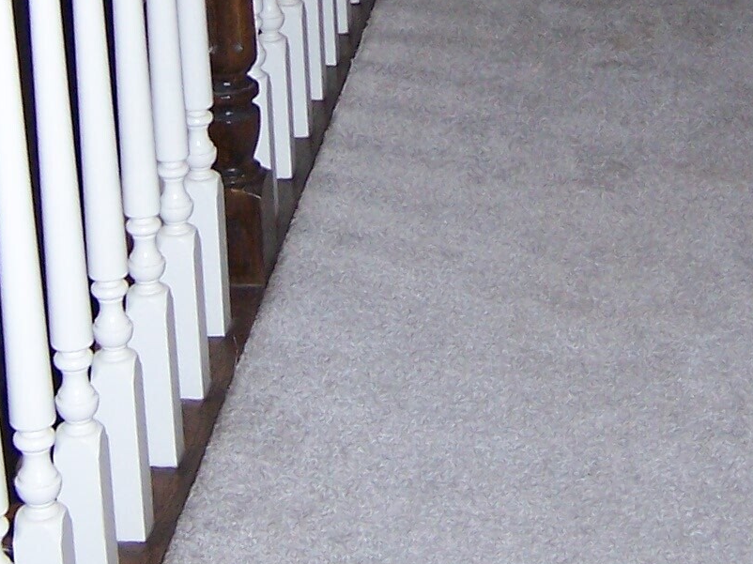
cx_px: 394
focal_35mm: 106
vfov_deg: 13.4
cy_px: -201
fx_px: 2305
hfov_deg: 18.6
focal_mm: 5.5
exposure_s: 1/60
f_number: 2.8
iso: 140
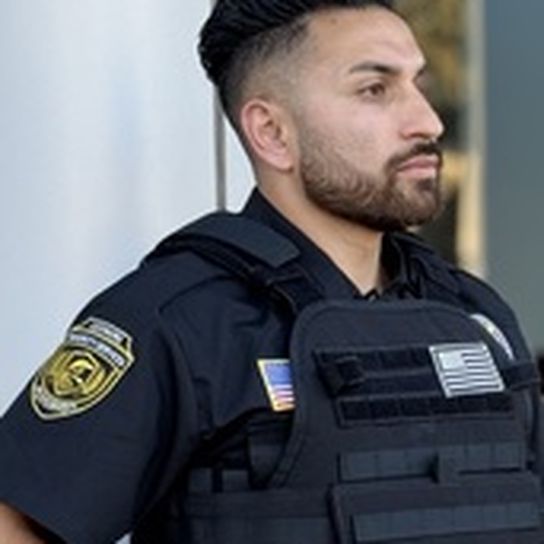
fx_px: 2649
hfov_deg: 11.7
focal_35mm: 149
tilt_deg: -5.0
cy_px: 474
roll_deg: +0.3
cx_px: 356
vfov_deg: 11.7
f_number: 1.78
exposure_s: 1/274
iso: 64
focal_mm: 6.76
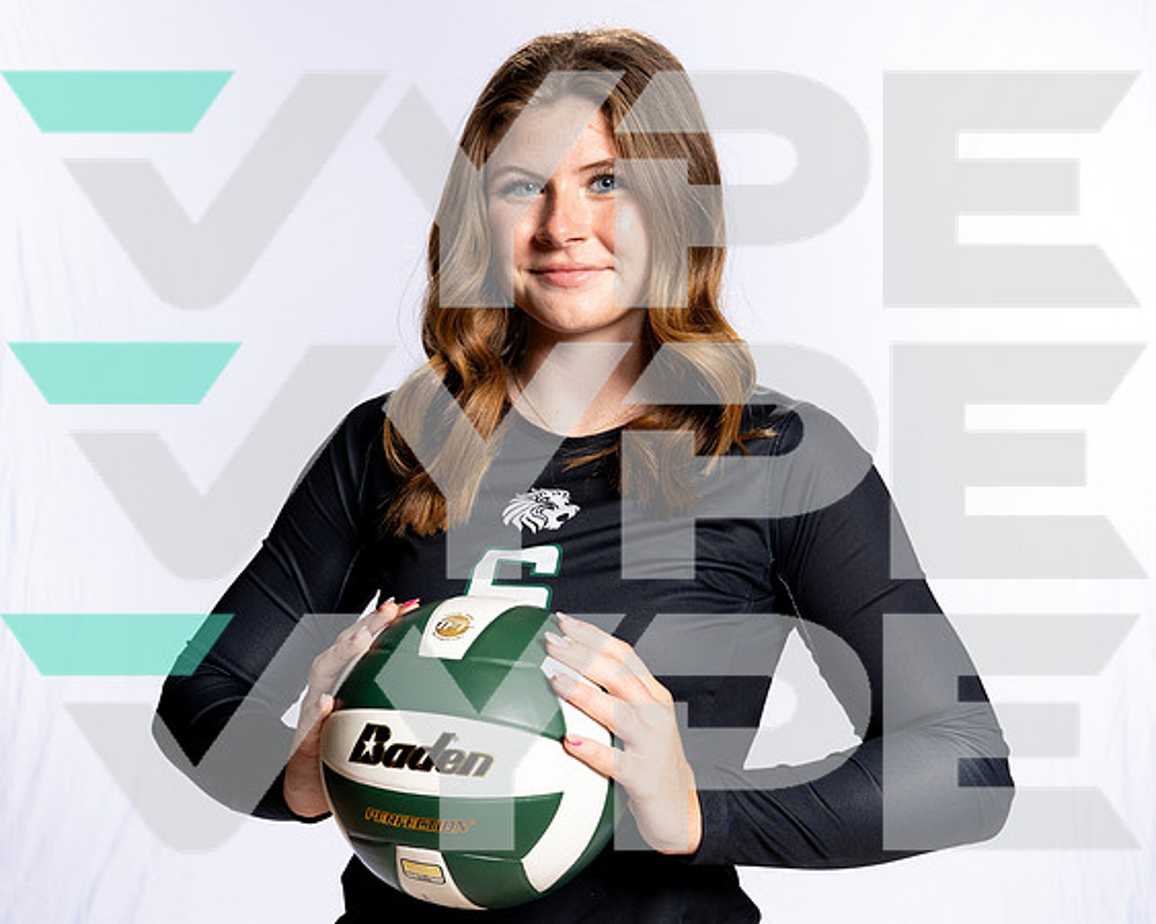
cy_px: 465
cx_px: 577
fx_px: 1866
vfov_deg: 27.8
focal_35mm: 55
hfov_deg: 34.4
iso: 160
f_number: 8
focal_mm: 41
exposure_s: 1/250
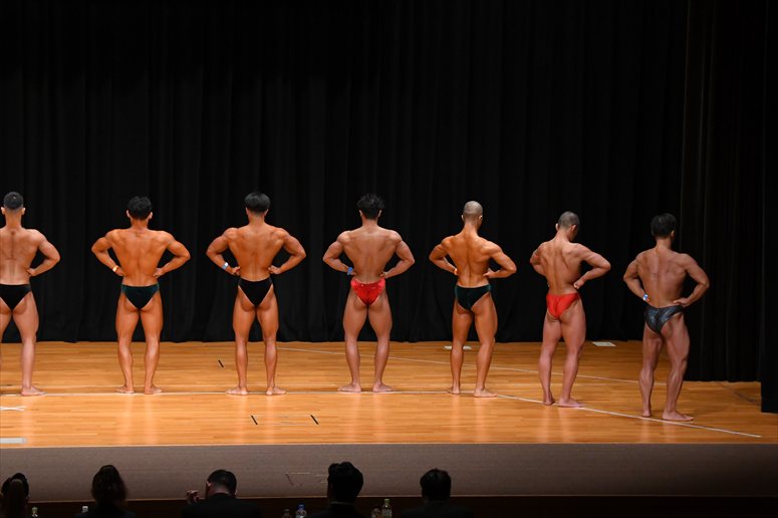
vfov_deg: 11.1
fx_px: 2657
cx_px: 389
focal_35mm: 123
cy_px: 259
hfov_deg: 16.7
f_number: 5.6
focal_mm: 82
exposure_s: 1/400
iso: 3200
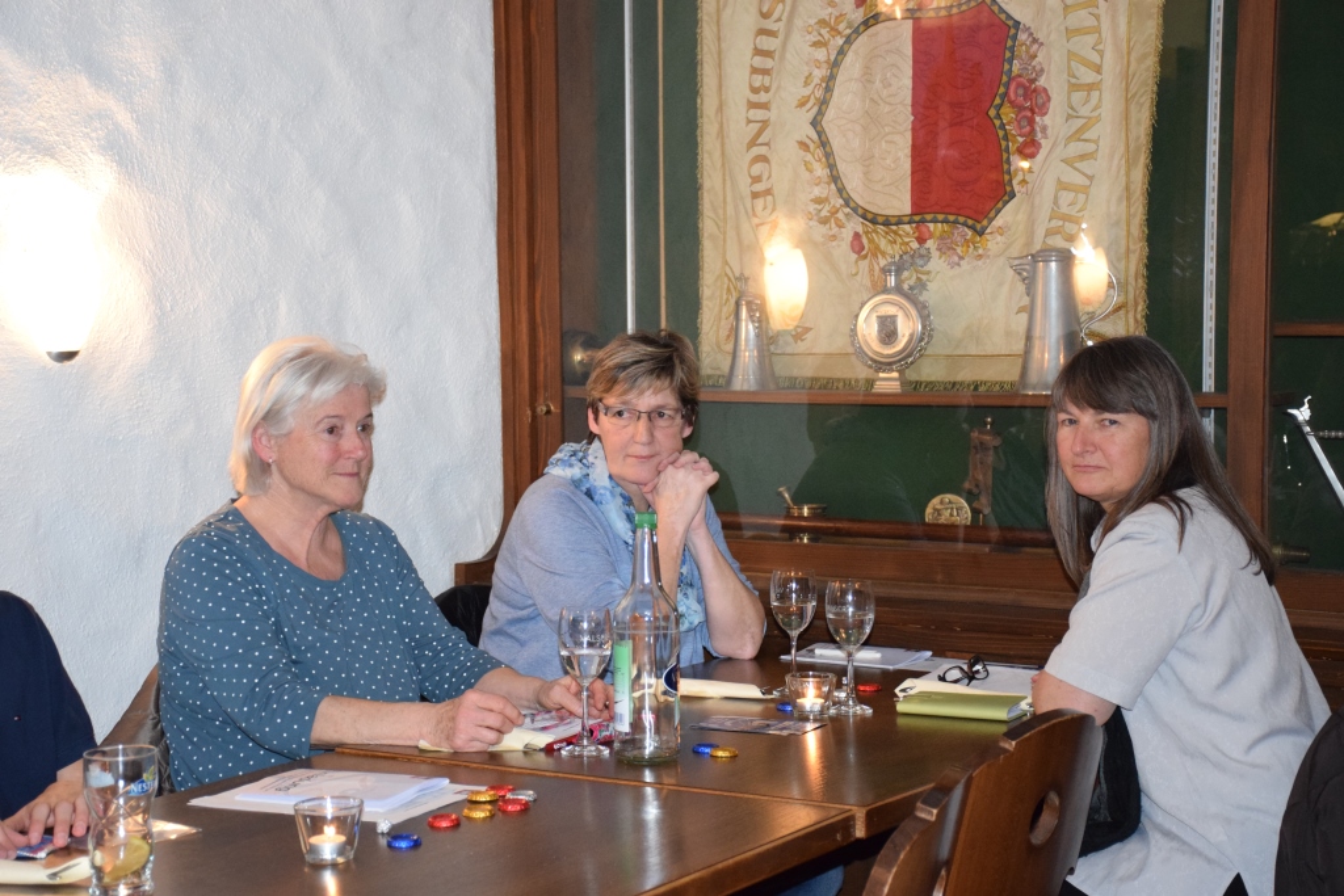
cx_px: 672
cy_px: 448
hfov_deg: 31.9
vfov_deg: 21.6
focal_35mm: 63
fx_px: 2352
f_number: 4.5
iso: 2800
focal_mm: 42
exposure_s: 1/60
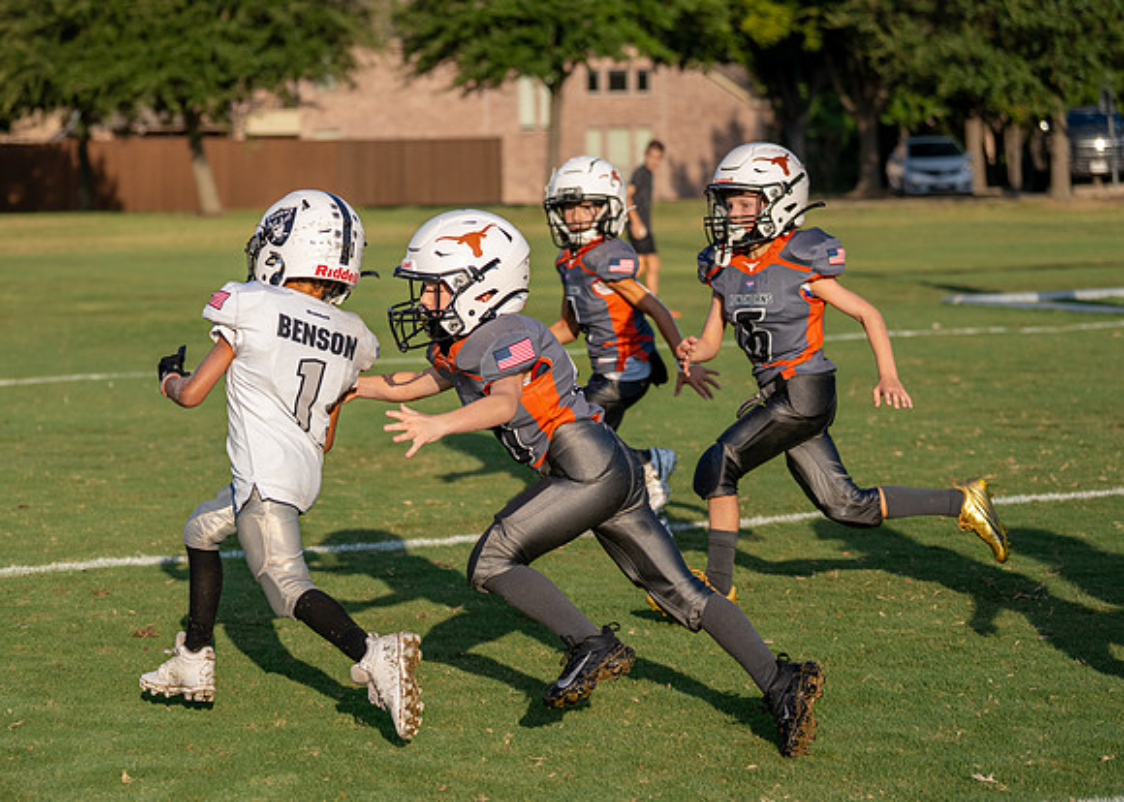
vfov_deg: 14.6
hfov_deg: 20.3
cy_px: 433
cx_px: 377
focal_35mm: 98
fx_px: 3129
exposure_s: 1/4000
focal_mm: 70
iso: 320
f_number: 2.8
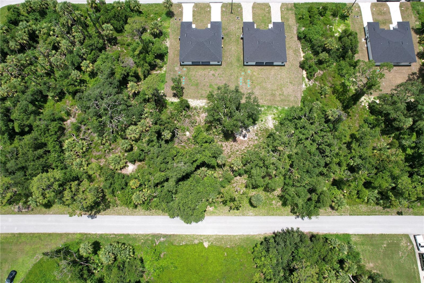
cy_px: 142
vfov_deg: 57.2
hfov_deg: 78.6
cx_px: 212
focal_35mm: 22
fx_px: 259
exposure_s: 1/1600
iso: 100
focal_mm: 8.38
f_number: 2.8
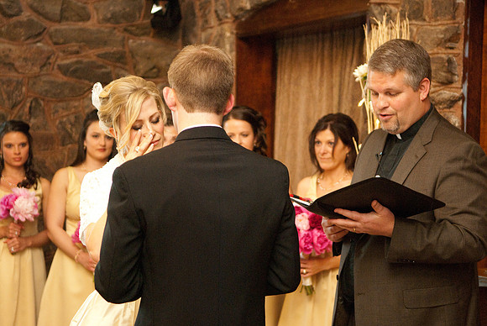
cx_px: 244
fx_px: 1117
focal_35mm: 82
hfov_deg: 24.6
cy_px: 163
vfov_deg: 16.6
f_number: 2.8
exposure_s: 1/60
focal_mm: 55
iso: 1600
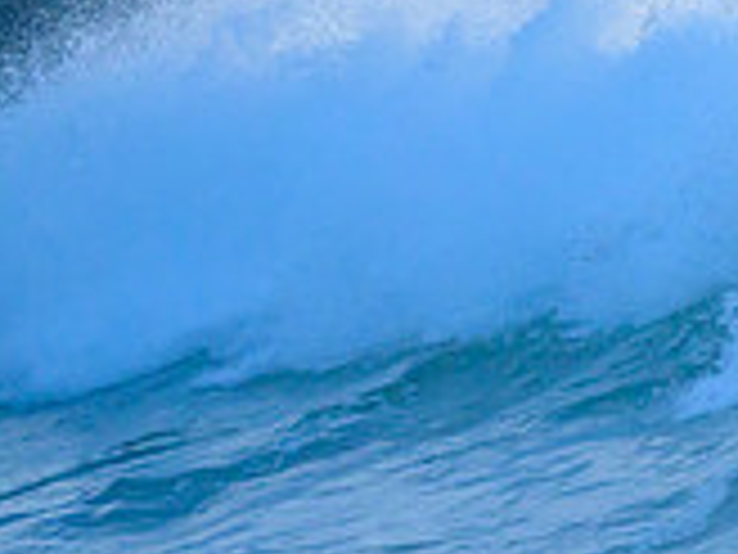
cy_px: 160
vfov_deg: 0.5
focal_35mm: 2723
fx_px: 58053
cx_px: 1292
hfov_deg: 0.7
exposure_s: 1/2500
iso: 2000
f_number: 6.3
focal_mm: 800
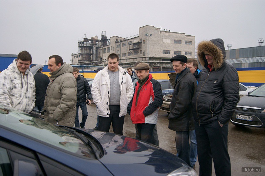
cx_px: 132
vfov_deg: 40.0
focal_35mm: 33
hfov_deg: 57.2
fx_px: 243
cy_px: 88
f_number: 4
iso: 200
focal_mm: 22
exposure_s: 1/640
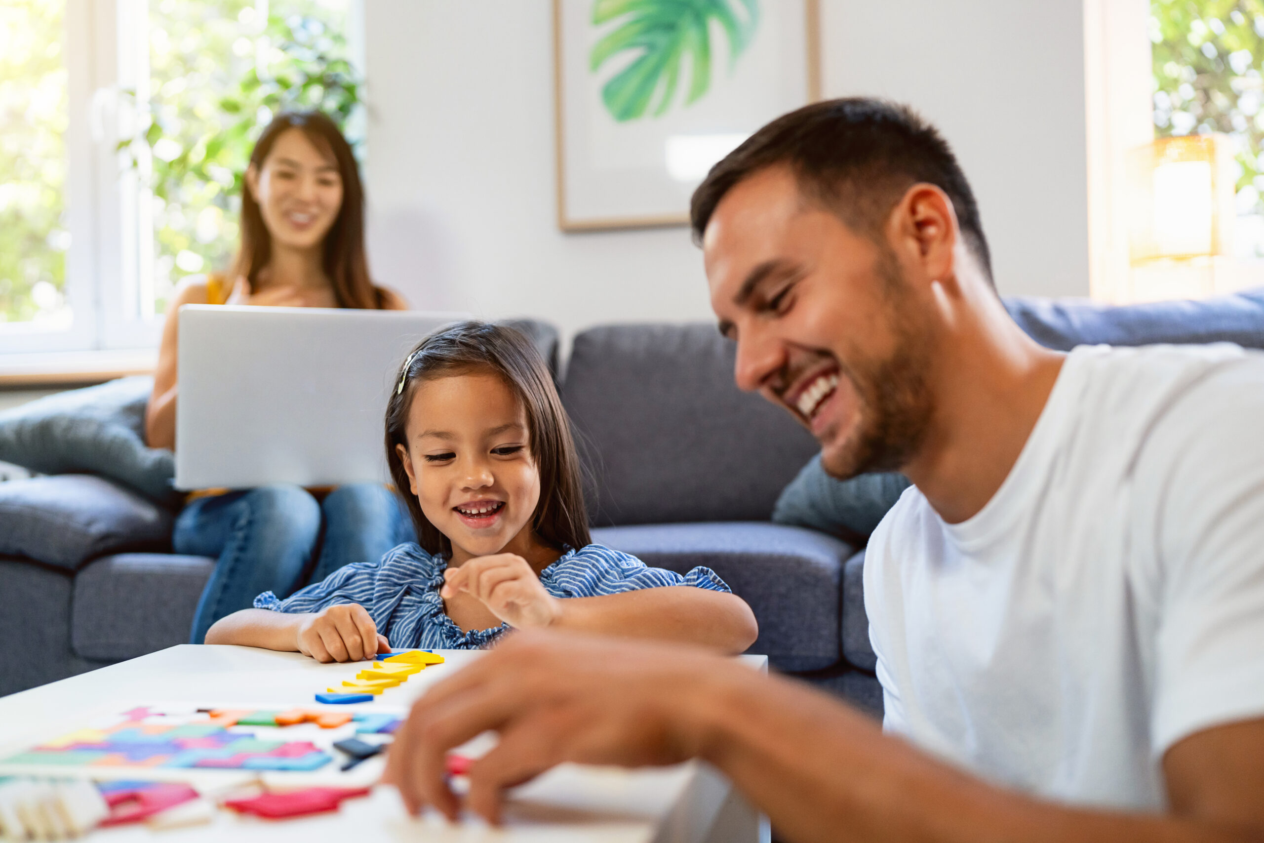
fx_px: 1229
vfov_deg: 37.9
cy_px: 422
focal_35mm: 35
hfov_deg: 54.4
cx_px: 632
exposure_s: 1/400
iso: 1250
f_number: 1.8
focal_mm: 35
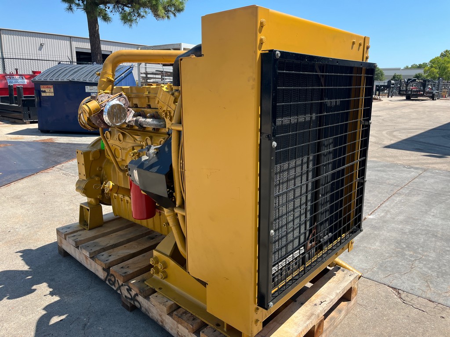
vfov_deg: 53.1
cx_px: 225
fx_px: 338
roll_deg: -1.4
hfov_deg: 67.3
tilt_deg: -17.0
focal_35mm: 26
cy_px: 168
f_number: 1.6
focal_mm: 5.1
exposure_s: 1/1957
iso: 50
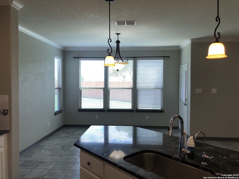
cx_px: 120
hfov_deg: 63.4
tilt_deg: +0.2
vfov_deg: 49.7
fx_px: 193
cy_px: 90
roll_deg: -1.1
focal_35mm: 28
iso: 32
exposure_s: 1/120
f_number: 1.8
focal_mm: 3.99
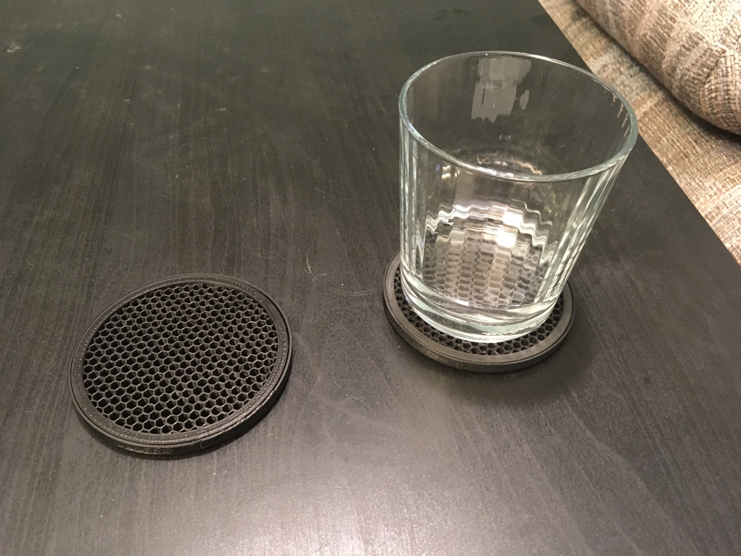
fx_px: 621
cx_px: 370
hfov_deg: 61.7
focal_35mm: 29
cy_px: 278
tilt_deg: -46.8
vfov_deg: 48.2
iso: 400
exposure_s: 1/15
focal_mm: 4.15
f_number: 2.2
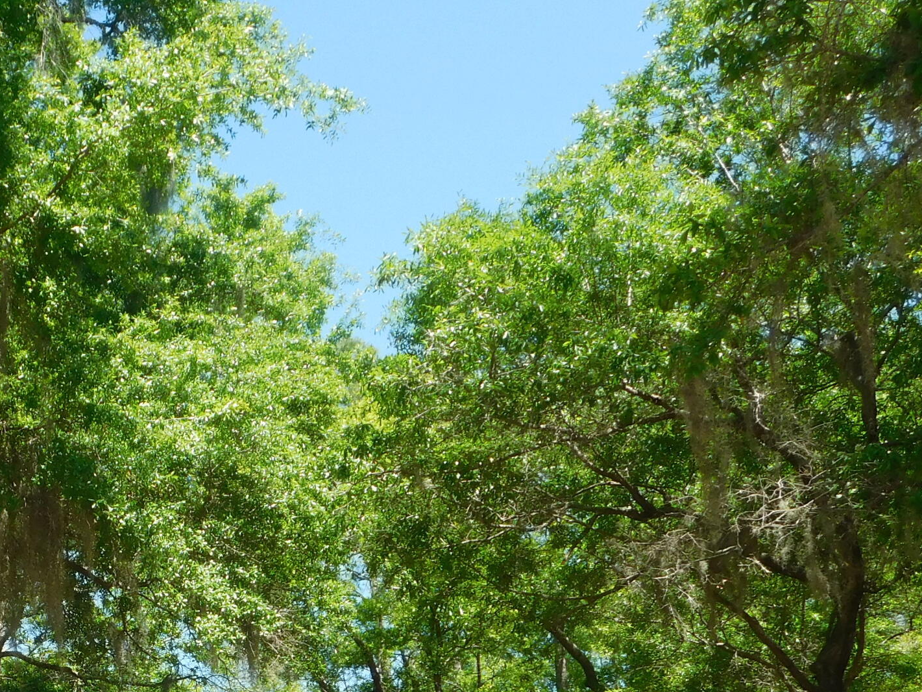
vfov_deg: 18.9
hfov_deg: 24.4
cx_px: -17
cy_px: 678
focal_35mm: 76
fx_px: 2024
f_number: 3.5
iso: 125
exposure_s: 1/400
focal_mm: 6.3
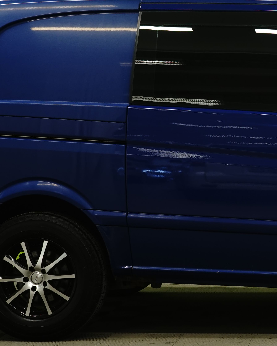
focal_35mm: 98
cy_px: 169
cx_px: 335
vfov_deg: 19.6
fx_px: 1004
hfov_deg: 15.1
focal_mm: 39
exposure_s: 1/6
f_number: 8
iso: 500
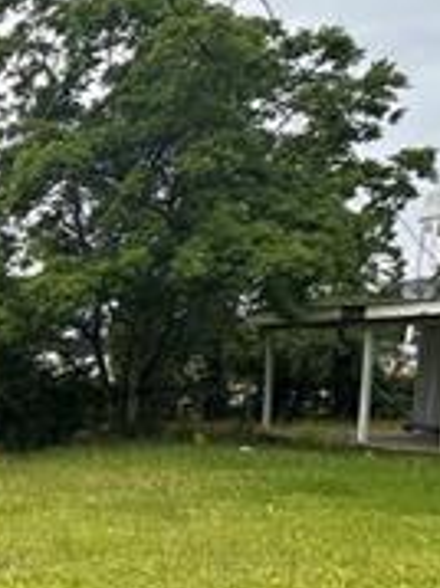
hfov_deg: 21.4
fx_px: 848
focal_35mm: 50
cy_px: 434
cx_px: -312
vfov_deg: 37.4
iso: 40
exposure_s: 1/463
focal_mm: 2.22
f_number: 2.2
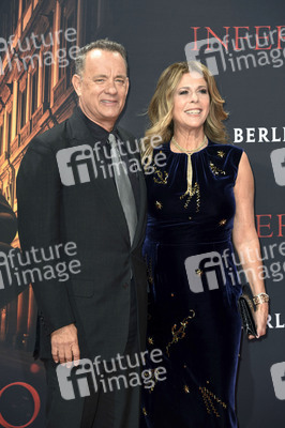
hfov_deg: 10.1
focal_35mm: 135
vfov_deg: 15.2
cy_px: 214
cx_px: 142
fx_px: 1606
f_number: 5.6
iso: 800
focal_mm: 135
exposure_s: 1/250
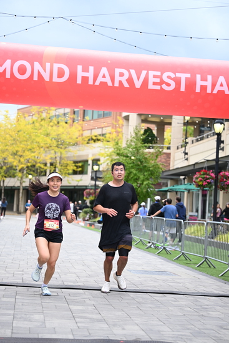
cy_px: 172
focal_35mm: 70
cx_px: 114
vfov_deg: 28.8
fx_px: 667
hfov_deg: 19.5
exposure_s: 1/2000
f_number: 2.8
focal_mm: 70
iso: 640
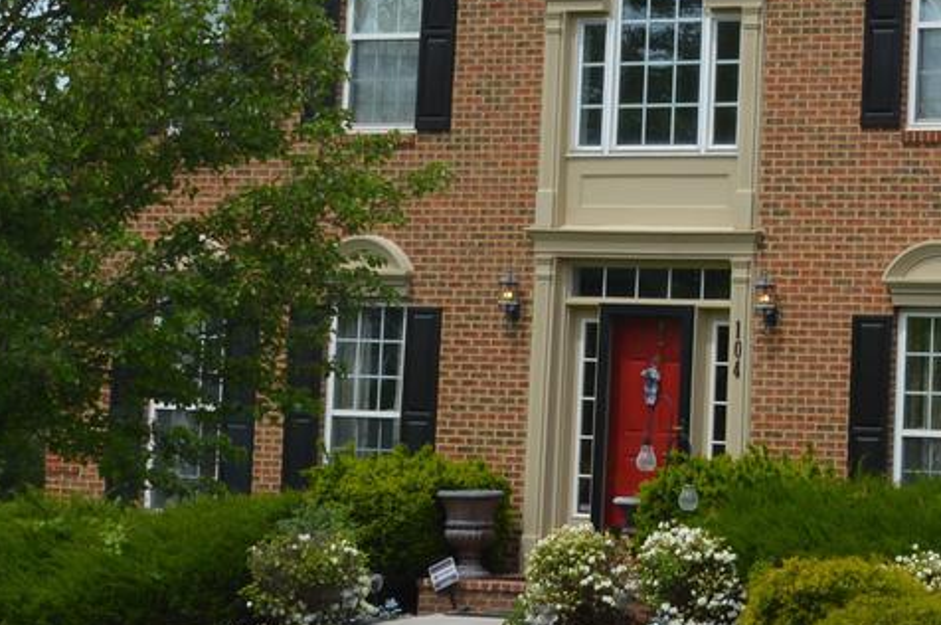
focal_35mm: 155
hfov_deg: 12.9
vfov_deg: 8.8
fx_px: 4046
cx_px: 1147
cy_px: -45
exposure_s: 1/250
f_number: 8
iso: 100
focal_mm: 24
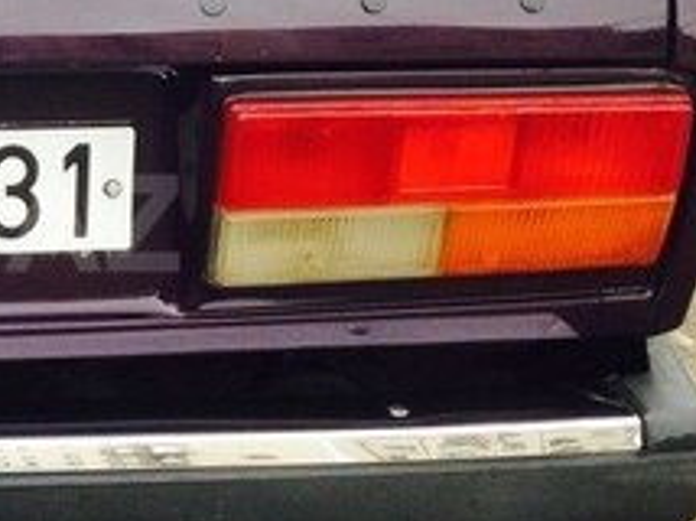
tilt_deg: -18.4
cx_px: -153
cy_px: 223
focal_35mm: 102
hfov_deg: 18.2
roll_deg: -1.8
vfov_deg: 14.5
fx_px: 2049
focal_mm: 4.12
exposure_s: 1/134
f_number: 2.4
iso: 50
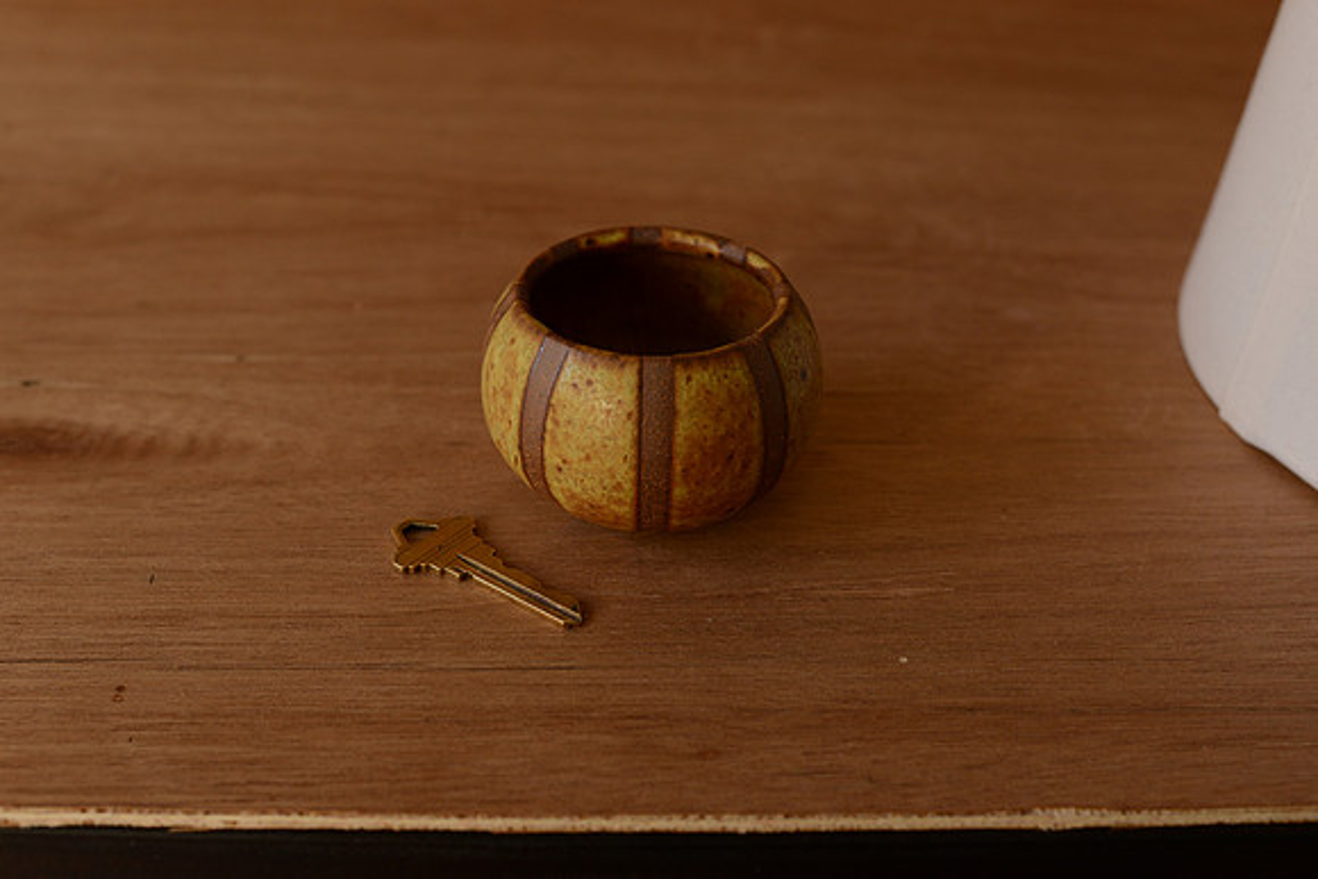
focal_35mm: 50
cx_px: 659
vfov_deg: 27.0
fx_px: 1831
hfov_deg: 39.6
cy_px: 440
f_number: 5
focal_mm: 50
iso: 500
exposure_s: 1/100
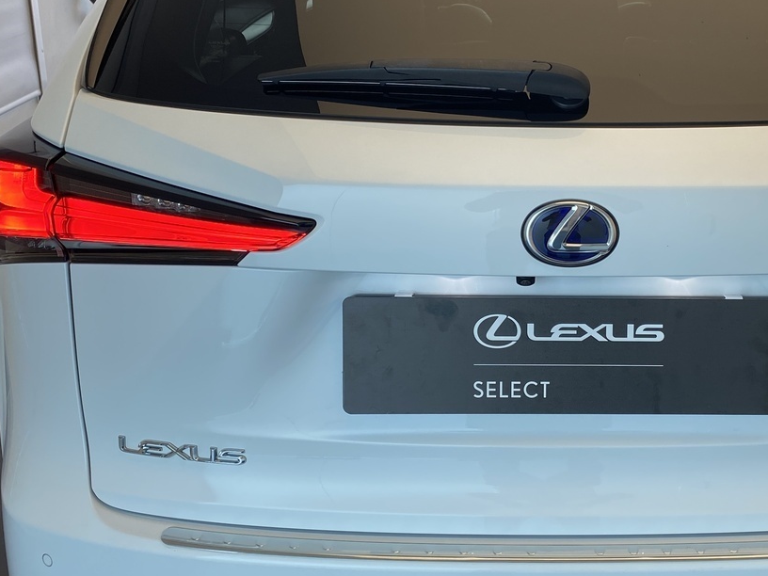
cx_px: 578
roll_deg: +0.0
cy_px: 258
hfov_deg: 36.6
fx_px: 1131
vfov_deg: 28.5
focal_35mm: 51
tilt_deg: -17.5
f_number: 1.8
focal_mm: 4.25
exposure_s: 1/125
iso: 32
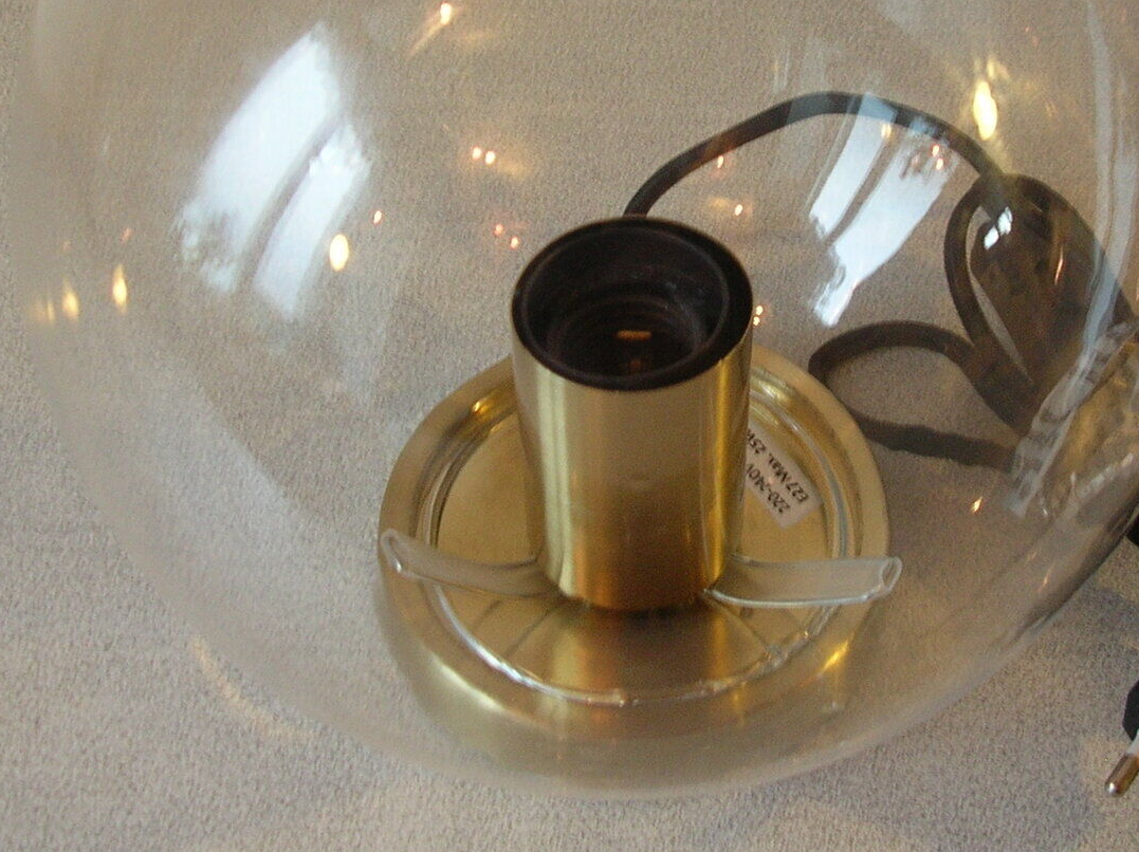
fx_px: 2137
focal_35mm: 65
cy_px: 181
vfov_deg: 22.3
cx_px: 695
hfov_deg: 29.8
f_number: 2.8
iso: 66
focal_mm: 5.8
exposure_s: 1/5.8
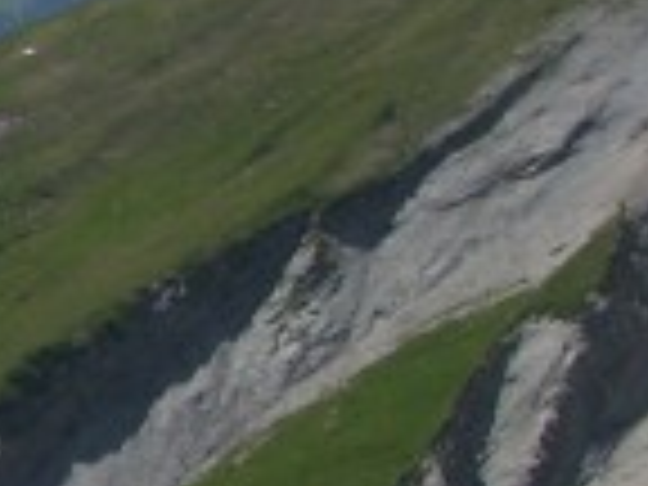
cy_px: 342
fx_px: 4661
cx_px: -900
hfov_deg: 7.4
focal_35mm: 249
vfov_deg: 6.0
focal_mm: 8.9
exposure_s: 1/220
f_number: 8
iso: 50
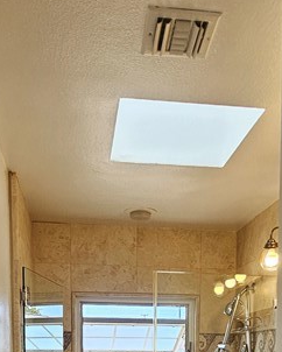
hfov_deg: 34.9
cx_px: 143
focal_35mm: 43
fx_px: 448
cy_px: 404
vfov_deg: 35.4
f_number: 2.2
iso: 64
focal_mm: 2.2
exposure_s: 1/120
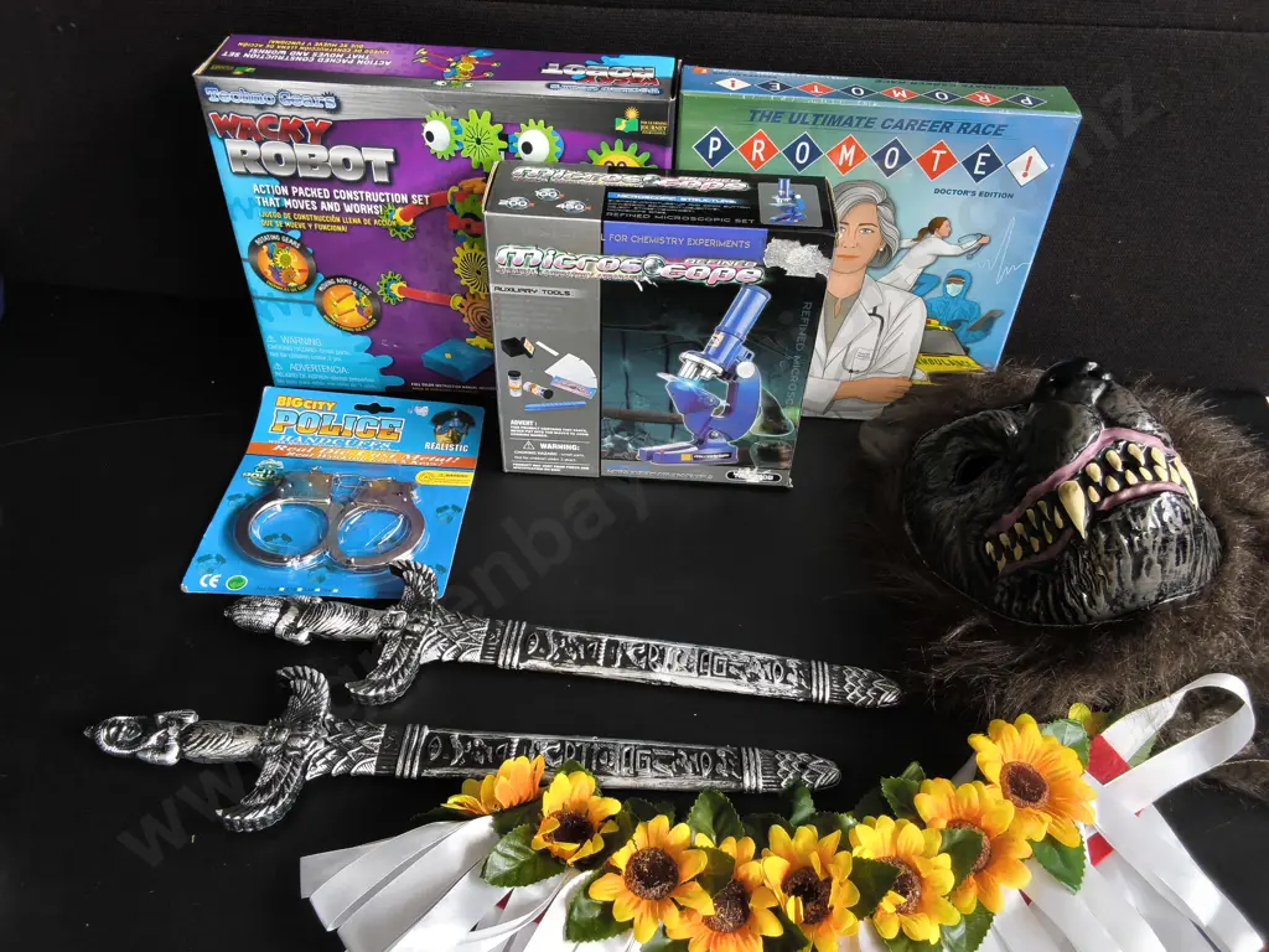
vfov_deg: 51.4
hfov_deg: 65.3
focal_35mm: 27
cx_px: 634
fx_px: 990
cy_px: 476
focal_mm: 2.87
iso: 80
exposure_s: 1/100
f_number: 2
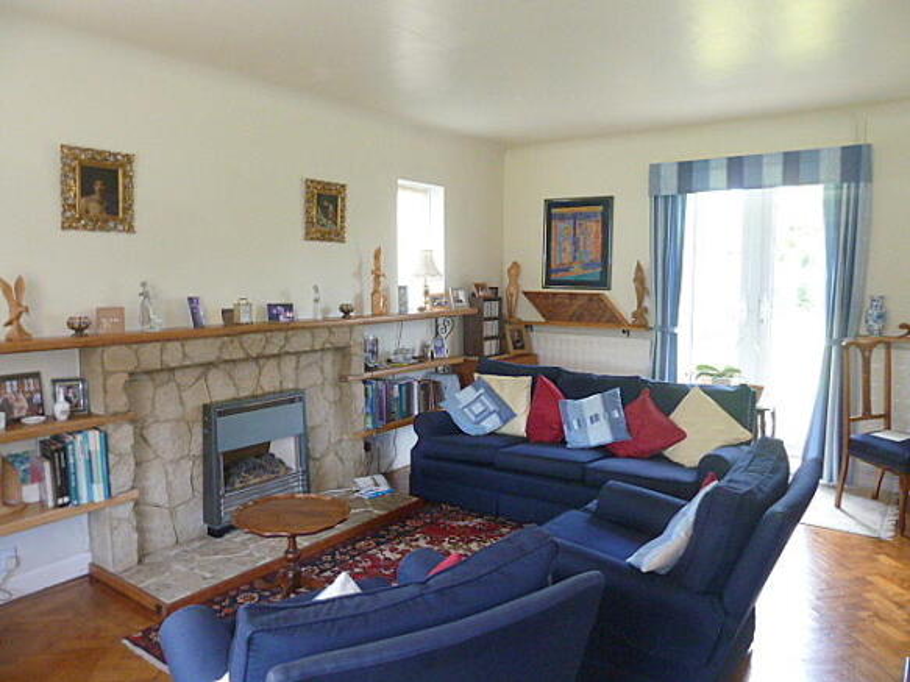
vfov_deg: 54.9
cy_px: 341
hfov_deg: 69.4
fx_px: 657
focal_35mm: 25
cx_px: 455
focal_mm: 4.1
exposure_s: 1/30
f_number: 3.3
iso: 320
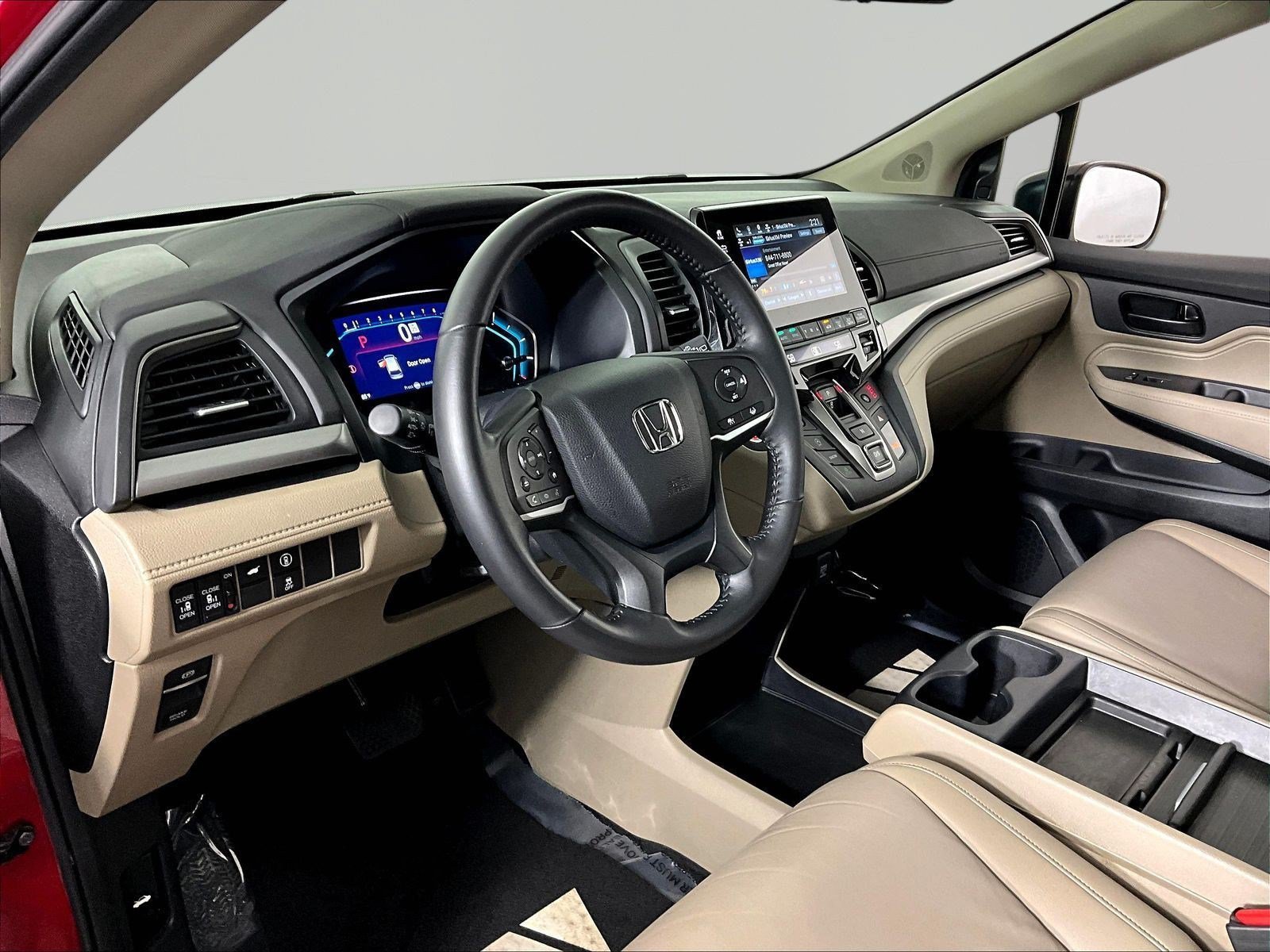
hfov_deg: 61.7
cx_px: 635
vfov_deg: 48.2
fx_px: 1064
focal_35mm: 29
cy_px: 476
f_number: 1.8
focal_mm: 3
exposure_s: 1/60
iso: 160
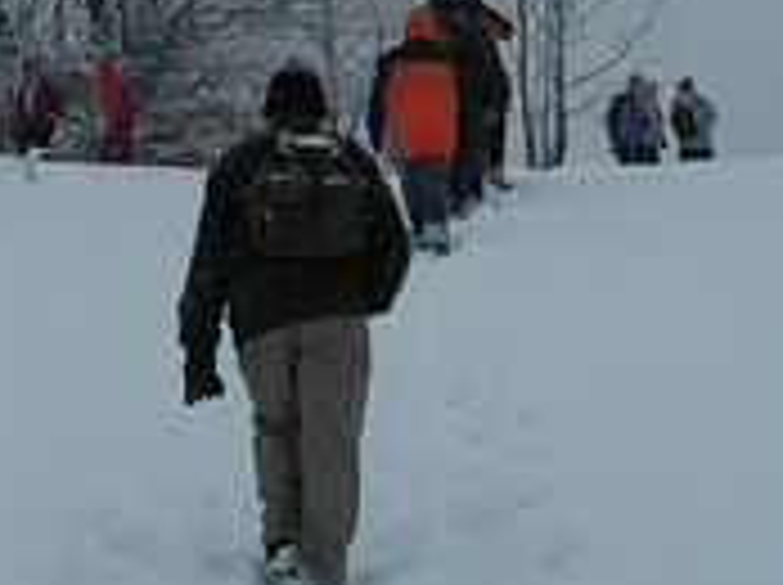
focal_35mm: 124
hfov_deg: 15.8
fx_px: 2801
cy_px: -65
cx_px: 198
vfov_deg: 11.7
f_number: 4.8
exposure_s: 1/800
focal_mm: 8.1
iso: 100
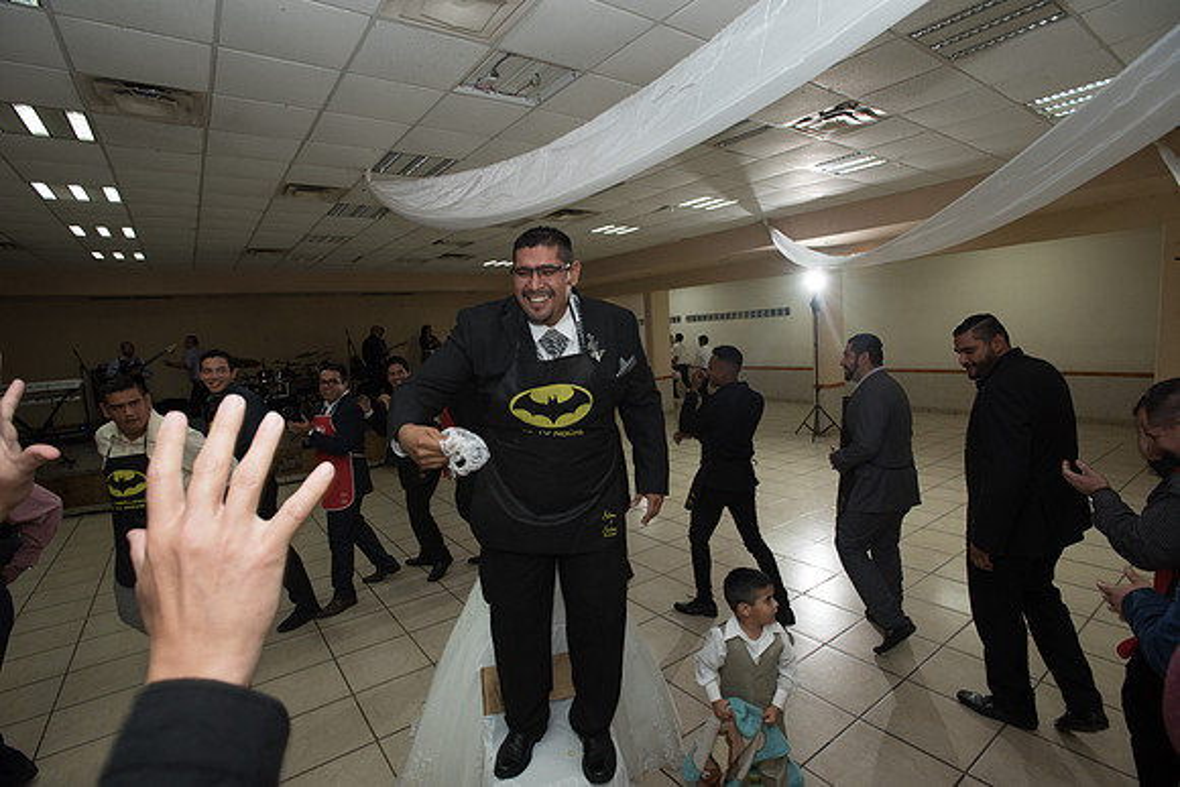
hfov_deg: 93.3
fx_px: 557
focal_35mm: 17
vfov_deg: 70.5
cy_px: 394
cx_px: 590
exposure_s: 1/100
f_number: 4
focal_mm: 17
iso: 1600
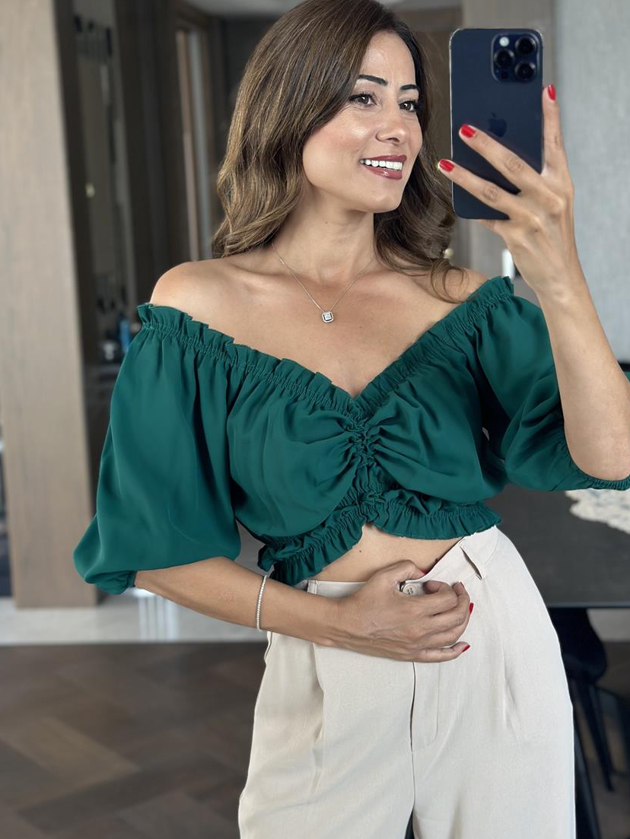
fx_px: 1407
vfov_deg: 33.2
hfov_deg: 25.2
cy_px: 380
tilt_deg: -17.1
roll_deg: +3.8
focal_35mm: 58
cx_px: 361
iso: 125
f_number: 1.78
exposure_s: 1/85
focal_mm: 6.86
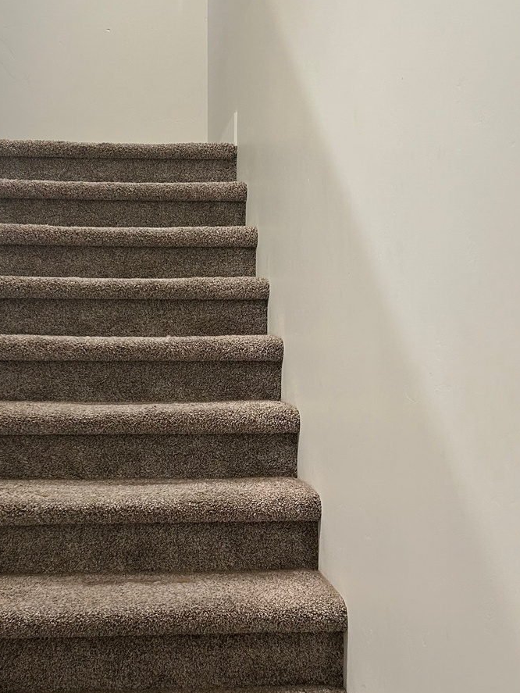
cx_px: 178
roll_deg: +0.3
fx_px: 901
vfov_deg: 41.8
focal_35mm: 45
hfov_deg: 32.0
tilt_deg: -4.0
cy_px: 423
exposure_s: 1/60
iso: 160
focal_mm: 5.7
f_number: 1.5
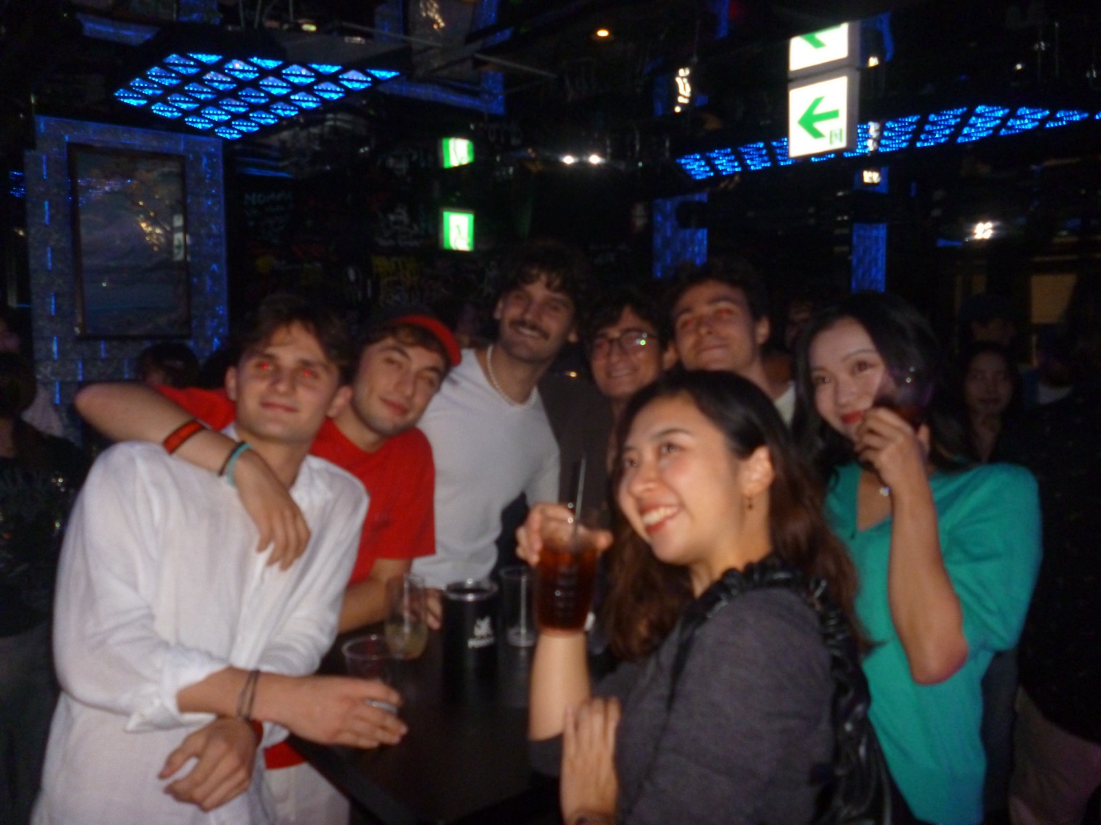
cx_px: 550
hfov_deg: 63.4
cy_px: 412
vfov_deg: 49.7
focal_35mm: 28
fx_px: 891
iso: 400
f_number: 3.1
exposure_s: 1/60
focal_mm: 5
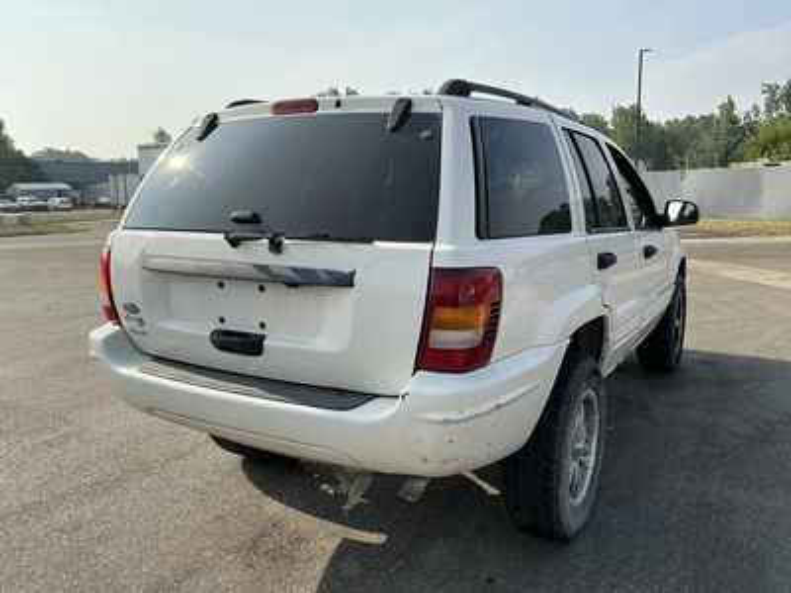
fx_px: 640
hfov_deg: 63.4
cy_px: 296
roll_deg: +1.9
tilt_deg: -7.9
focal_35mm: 28
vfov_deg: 49.7
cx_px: 396
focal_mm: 3
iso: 25
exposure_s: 1/1626
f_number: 1.8
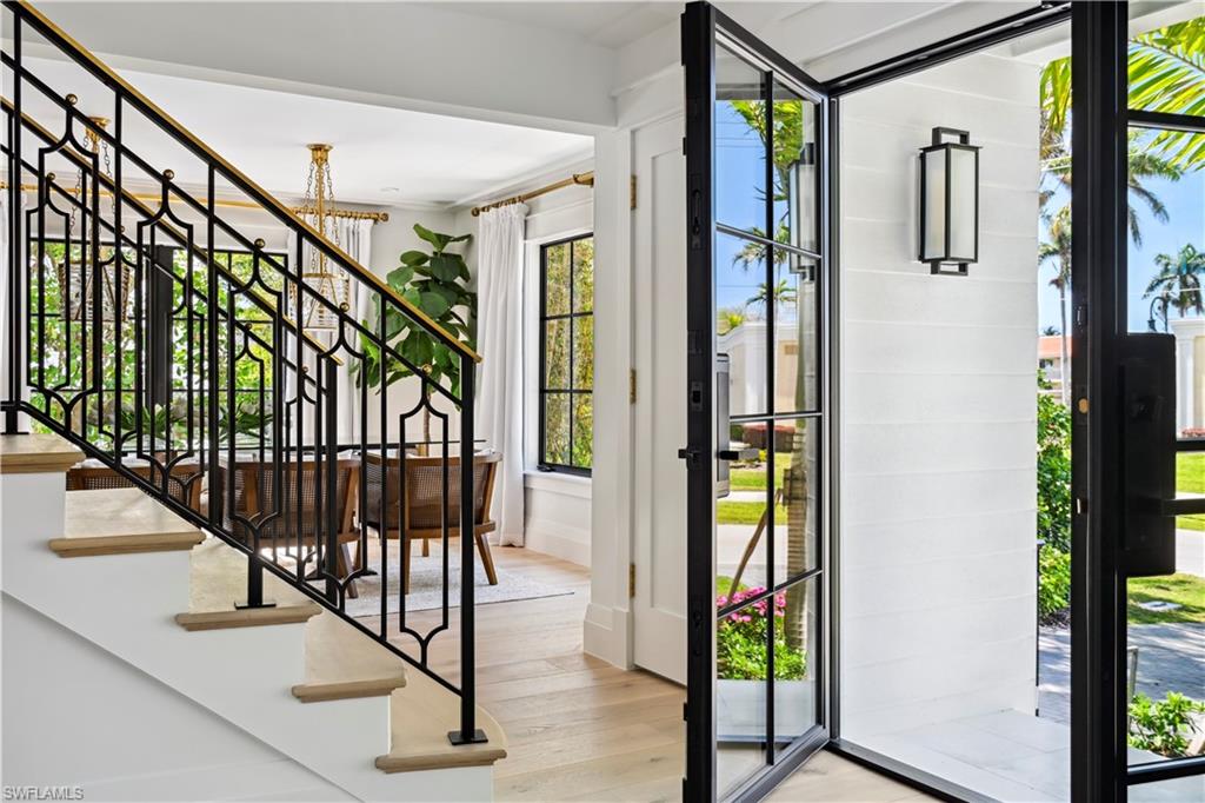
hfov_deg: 58.7
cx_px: 602
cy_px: 402
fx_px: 1071
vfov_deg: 41.1
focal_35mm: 32
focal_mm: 32
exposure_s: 1/80
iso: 400
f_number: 9
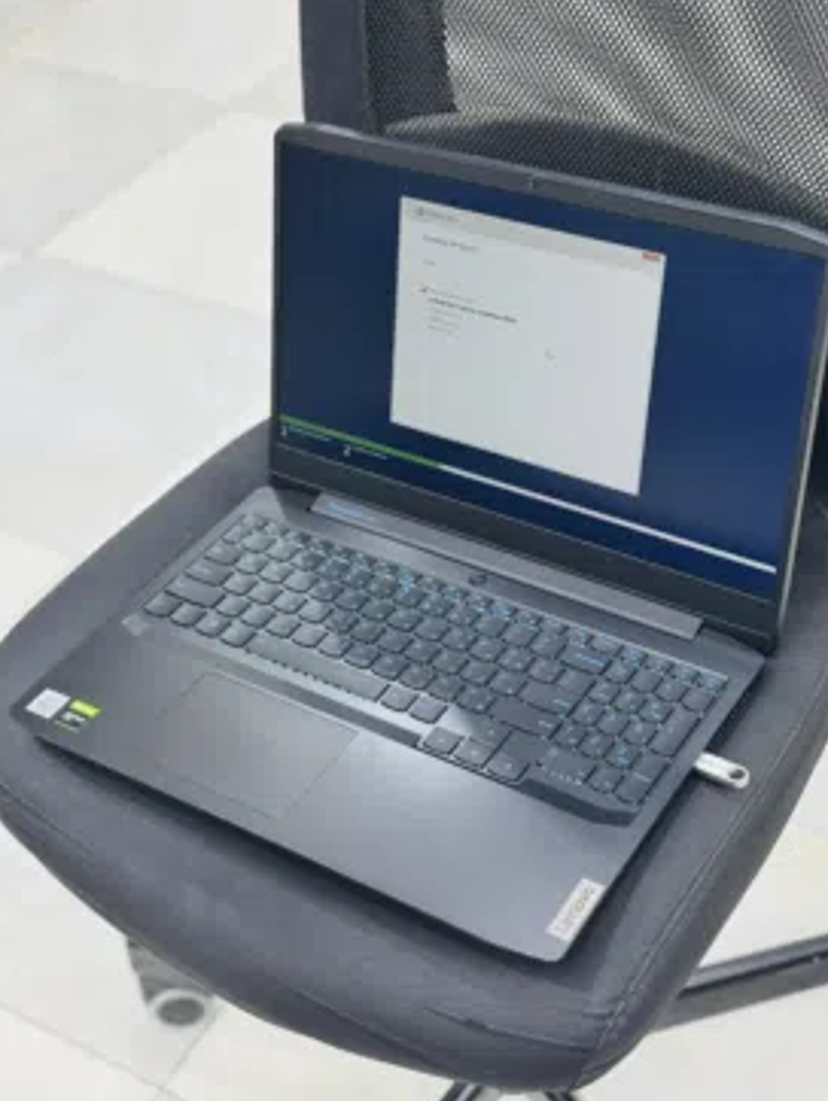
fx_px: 1688
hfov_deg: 27.5
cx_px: 454
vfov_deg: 36.1
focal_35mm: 53
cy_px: 502
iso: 80
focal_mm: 6.76
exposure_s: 1/107
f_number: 1.78
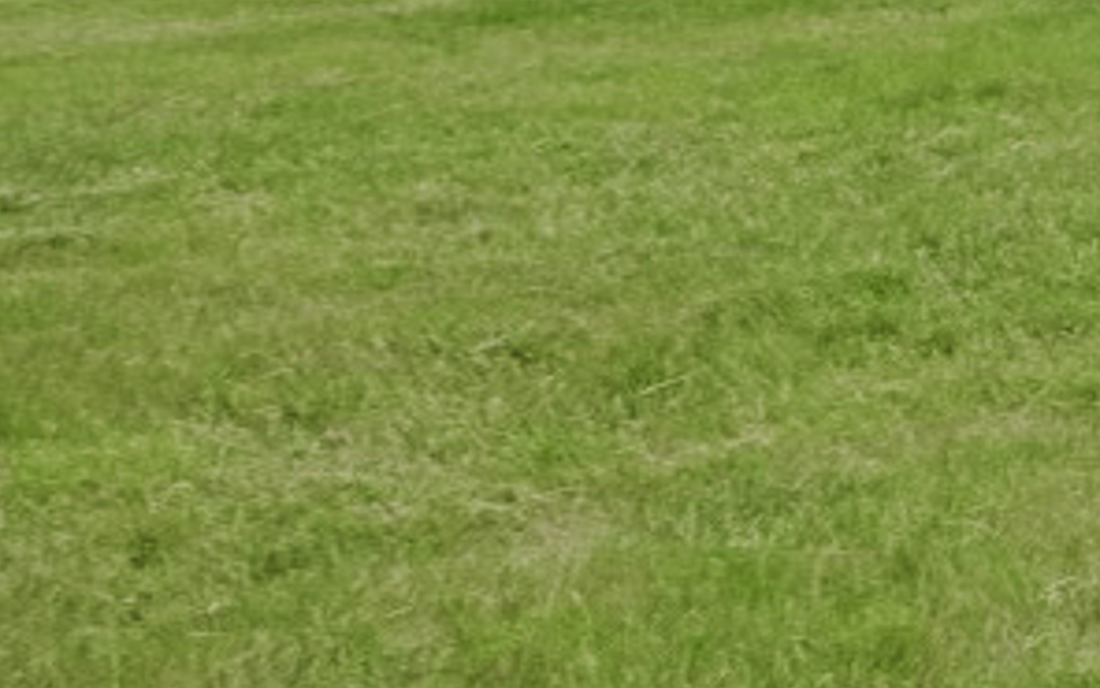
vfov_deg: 12.0
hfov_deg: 15.0
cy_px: -186
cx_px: 2352
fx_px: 3178
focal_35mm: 106
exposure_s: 1/2500
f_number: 2.8
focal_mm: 19
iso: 250
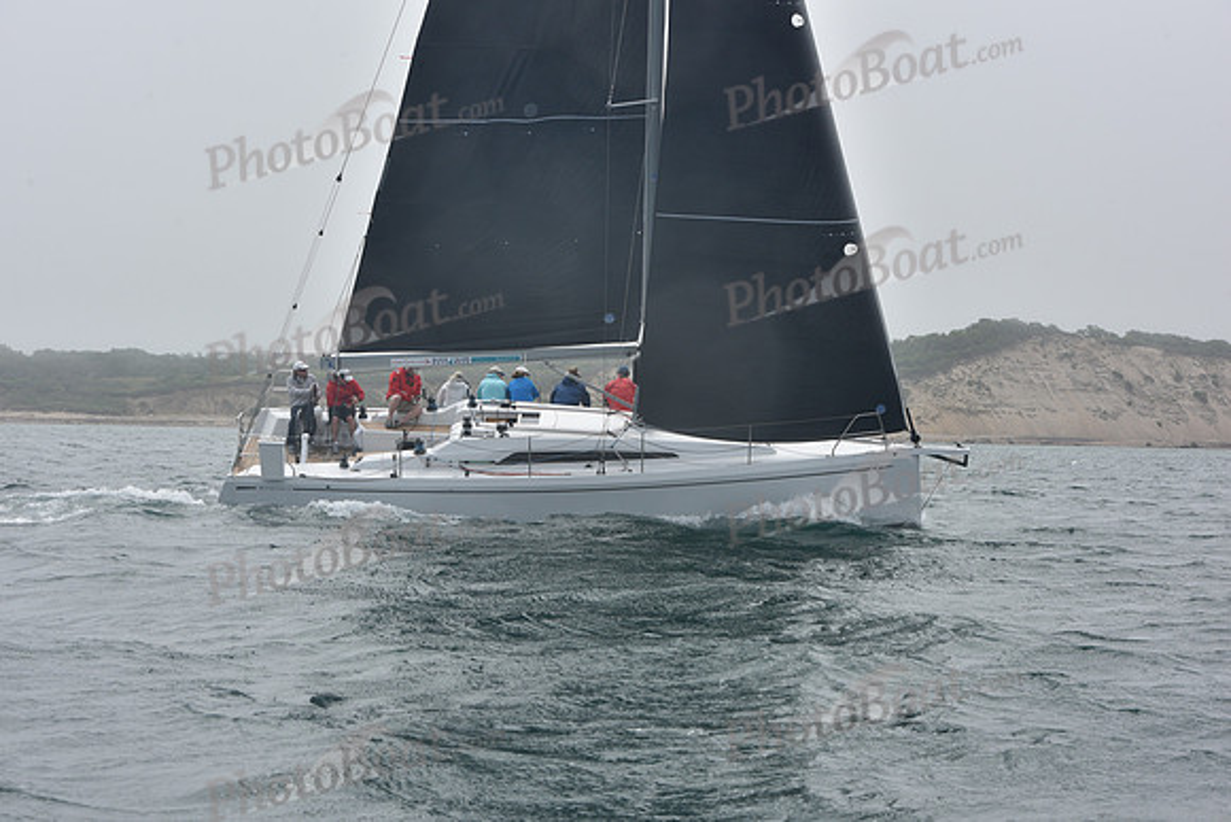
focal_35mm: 70
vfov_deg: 19.5
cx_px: 616
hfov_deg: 28.8
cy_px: 411
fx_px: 2394
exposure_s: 1/800
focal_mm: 70
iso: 250
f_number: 10
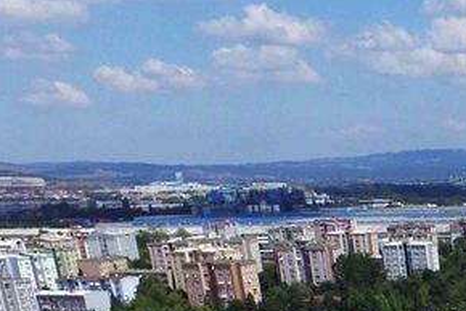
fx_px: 1114
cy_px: 643
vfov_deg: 13.4
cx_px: 730
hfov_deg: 19.9
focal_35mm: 86
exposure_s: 1/3185
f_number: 2.8
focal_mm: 3.61
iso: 100
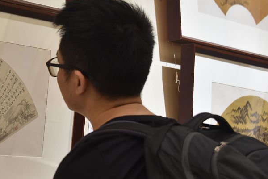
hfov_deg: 15.7
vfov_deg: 10.6
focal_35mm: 130
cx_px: 73
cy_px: 77
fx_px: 968
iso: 800
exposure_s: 1/60
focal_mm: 65
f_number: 4.8
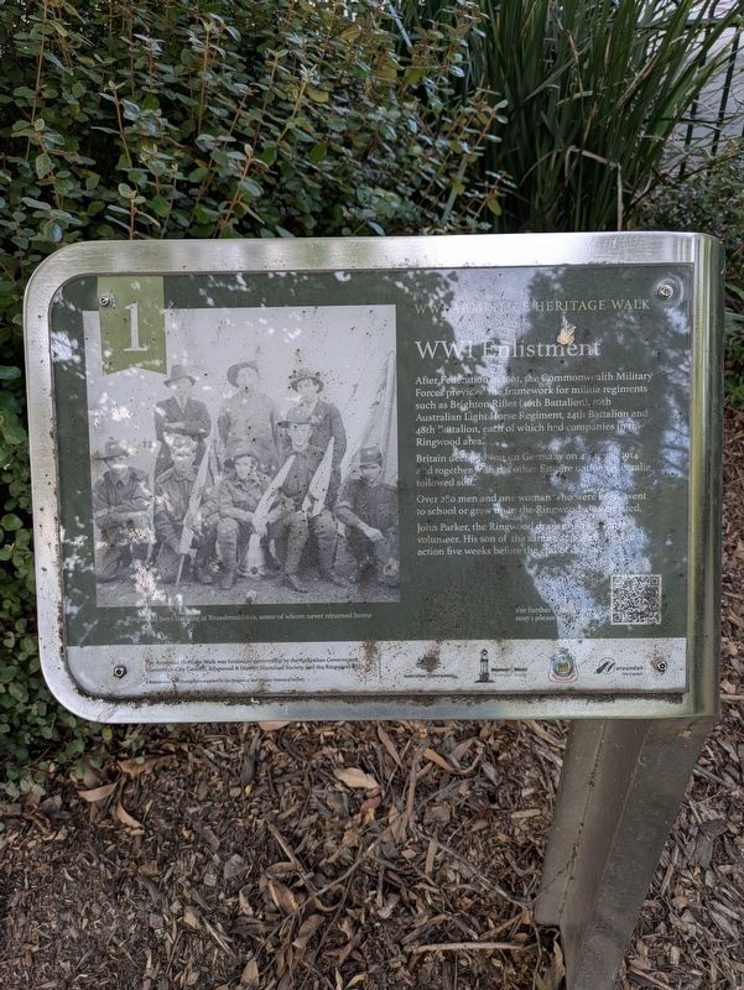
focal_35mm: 25
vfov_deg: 69.4
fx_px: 716
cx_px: 372
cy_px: 495
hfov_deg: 54.9
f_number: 1.89
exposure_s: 1/100
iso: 67
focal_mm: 5.43
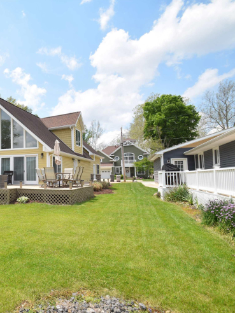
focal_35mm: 22
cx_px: 11
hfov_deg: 51.5
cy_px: 158
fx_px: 199
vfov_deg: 76.4
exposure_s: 1/200
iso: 100
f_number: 11
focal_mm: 10
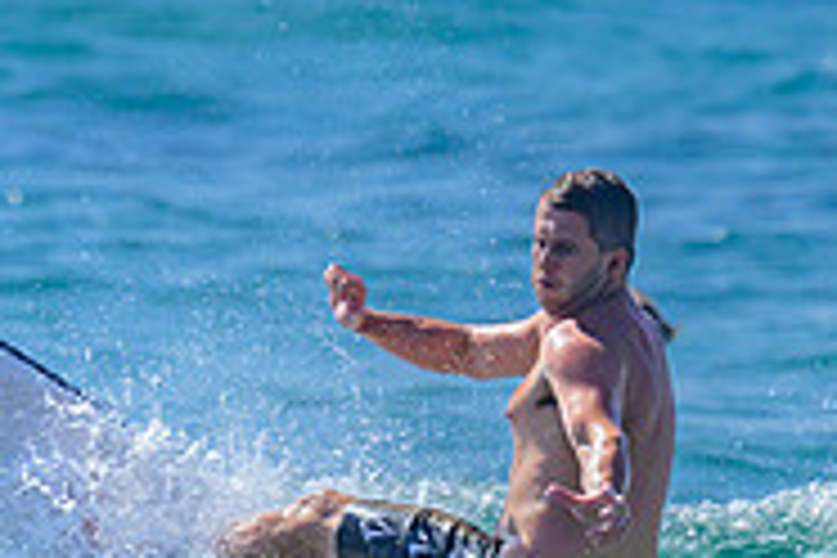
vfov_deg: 0.4
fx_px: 79695
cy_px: 530
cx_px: 62
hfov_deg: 0.6
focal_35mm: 3428
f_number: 6.3
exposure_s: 1/3200
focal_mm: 800
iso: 360
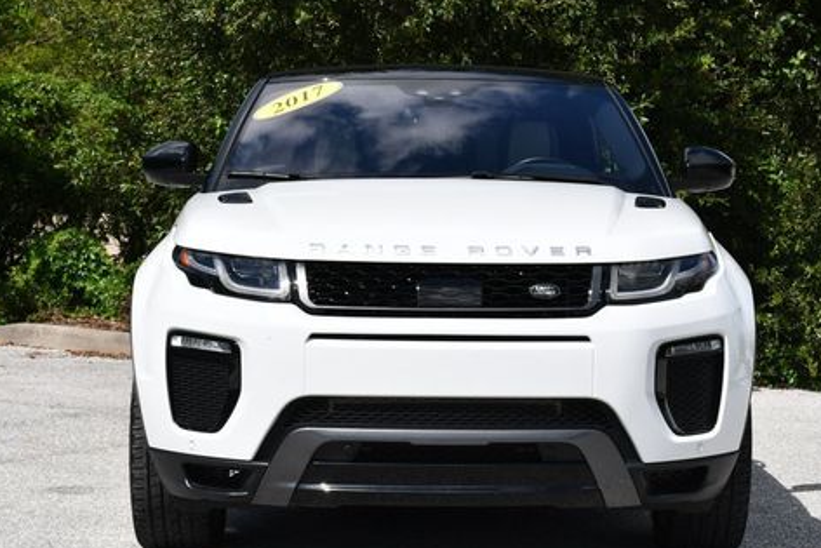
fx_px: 2167
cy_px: 304
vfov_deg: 14.4
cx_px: 452
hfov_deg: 21.4
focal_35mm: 95
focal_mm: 35
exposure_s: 1/320
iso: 100
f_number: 9
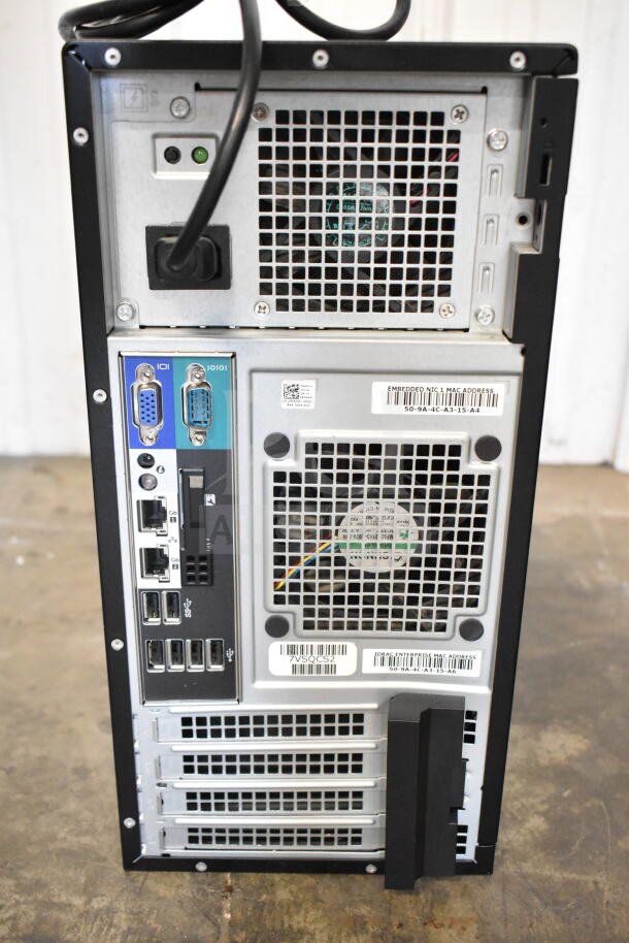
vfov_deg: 53.1
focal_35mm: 36
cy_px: 472
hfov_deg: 36.9
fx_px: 943
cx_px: 314
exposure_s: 1/40
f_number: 4
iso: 5600
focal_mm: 24
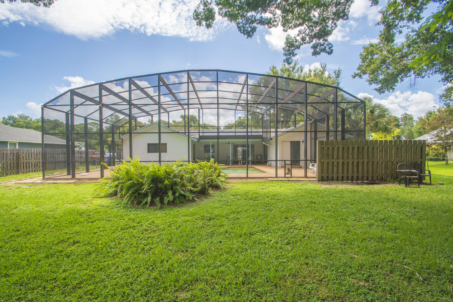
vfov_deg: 77.3
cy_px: 151
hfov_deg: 100.4
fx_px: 189
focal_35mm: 15
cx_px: 226
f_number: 8
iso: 320
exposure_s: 1/320
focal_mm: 10
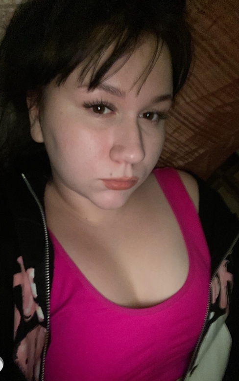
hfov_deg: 49.3
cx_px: 120
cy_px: 188
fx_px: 260
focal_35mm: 25
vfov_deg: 72.5
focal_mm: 2.71
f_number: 2.2
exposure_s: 1/16
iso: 400
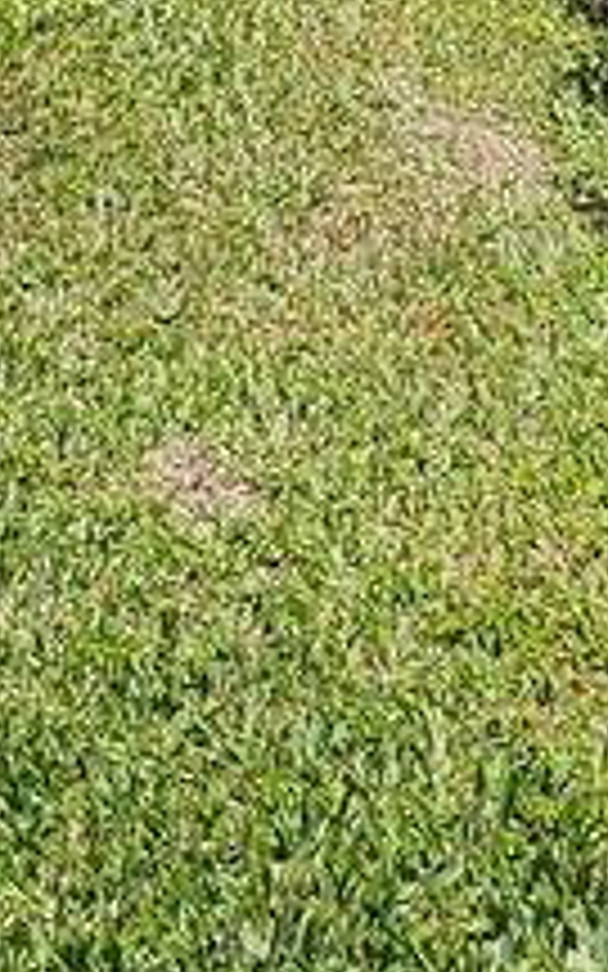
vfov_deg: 16.4
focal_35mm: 92
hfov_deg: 14.2
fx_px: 2439
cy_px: -1048
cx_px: 428
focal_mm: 2.2
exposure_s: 1/2175
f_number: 2.2
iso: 50
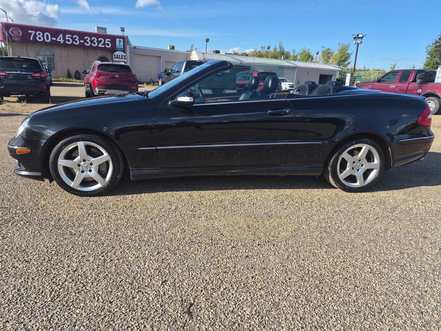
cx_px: 220
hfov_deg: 73.9
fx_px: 293
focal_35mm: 23
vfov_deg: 58.9
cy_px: 166
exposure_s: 1/3744
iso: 80
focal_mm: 5.4
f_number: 1.8
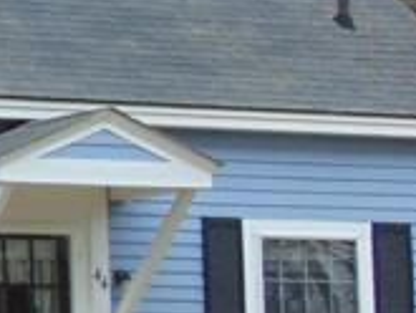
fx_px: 3728
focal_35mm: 310
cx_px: -656
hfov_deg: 6.1
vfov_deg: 4.8
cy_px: 139
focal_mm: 9
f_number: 3.5
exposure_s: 1/320
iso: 80
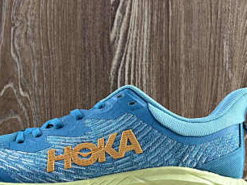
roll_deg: -0.3
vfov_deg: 21.4
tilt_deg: +3.0
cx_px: 88
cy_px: 139
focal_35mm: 68
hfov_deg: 28.4
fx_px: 485
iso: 32
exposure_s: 1/145
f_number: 1.5
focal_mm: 5.7
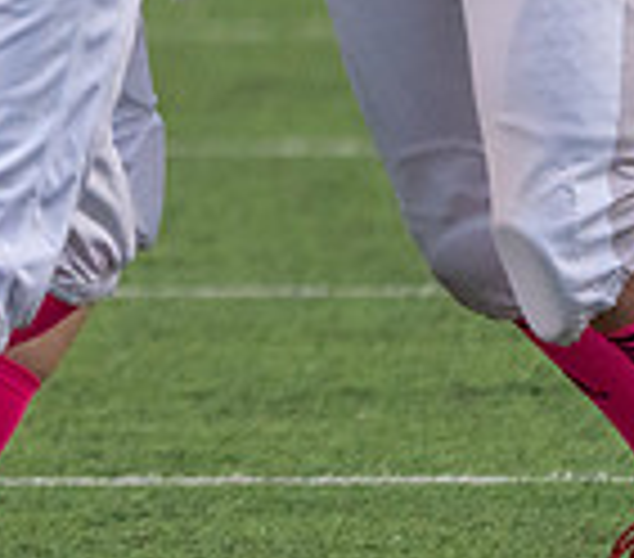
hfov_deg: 1.2
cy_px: -361
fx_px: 30244
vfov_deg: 1.1
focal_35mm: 1550
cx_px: -646
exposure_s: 1/1000
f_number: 5.6
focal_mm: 327
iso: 3200
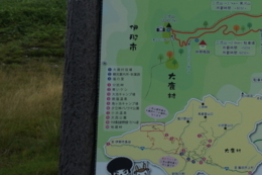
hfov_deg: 23.1
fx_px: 604
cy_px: 68
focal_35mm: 83
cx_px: 283
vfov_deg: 16.4
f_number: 9
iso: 100
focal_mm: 24
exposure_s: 1/160
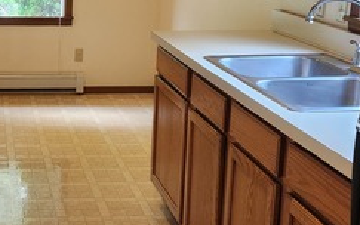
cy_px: 91
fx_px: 658
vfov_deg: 19.4
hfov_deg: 29.5
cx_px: 43
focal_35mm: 67
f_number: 1.8
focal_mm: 5.4
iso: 250
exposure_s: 1/120
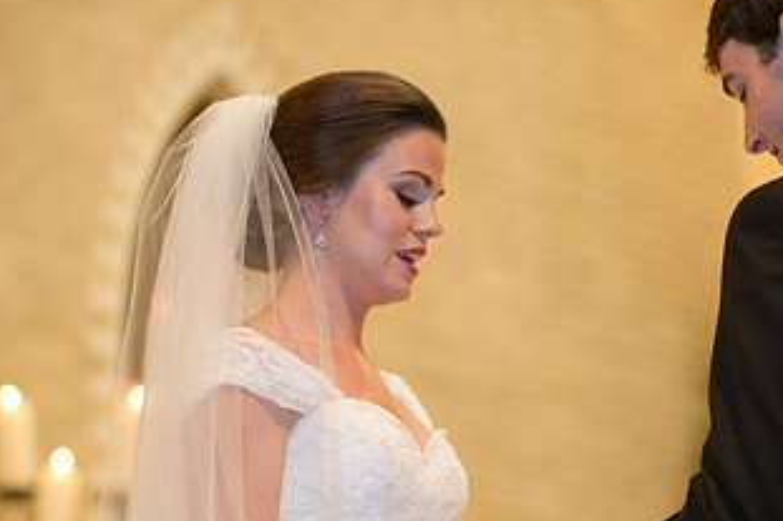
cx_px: 506
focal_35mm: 233
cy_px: 448
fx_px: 5065
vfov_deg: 5.9
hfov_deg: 8.8
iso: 1600
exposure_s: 1/60
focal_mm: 125
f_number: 2.8
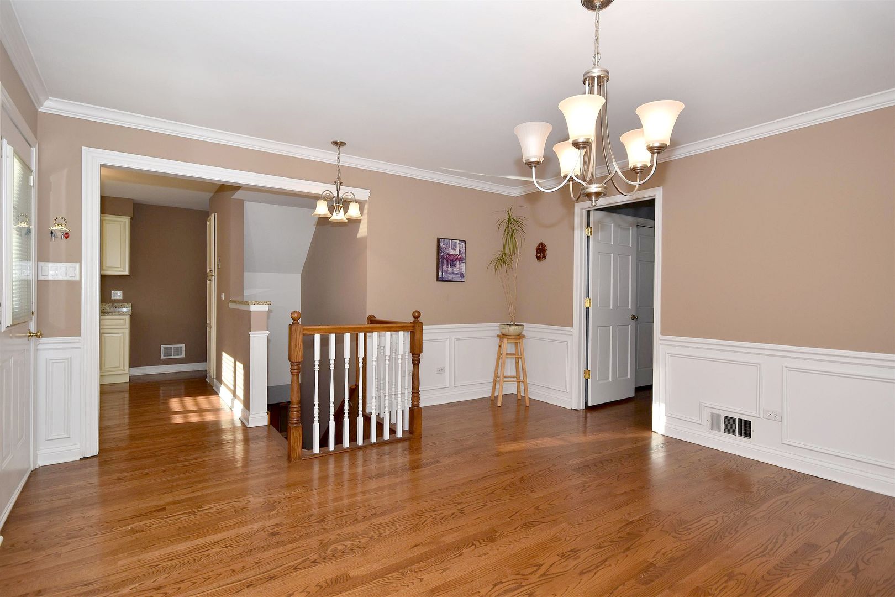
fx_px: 447
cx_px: 448
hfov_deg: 90.0
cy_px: 298
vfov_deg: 67.4
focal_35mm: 18
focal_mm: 12
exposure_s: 1/60
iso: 200
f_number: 8
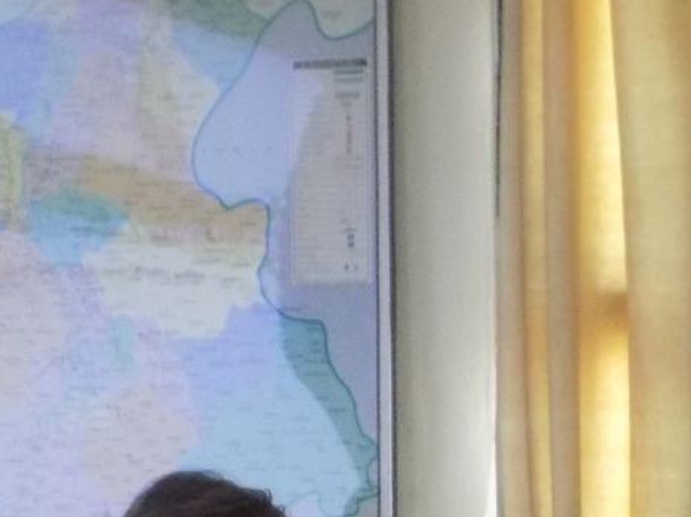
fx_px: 3451
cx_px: 721
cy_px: 856
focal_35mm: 173
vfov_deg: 8.3
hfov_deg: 11.3
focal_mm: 9.3
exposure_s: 1/15
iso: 400
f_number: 3.9
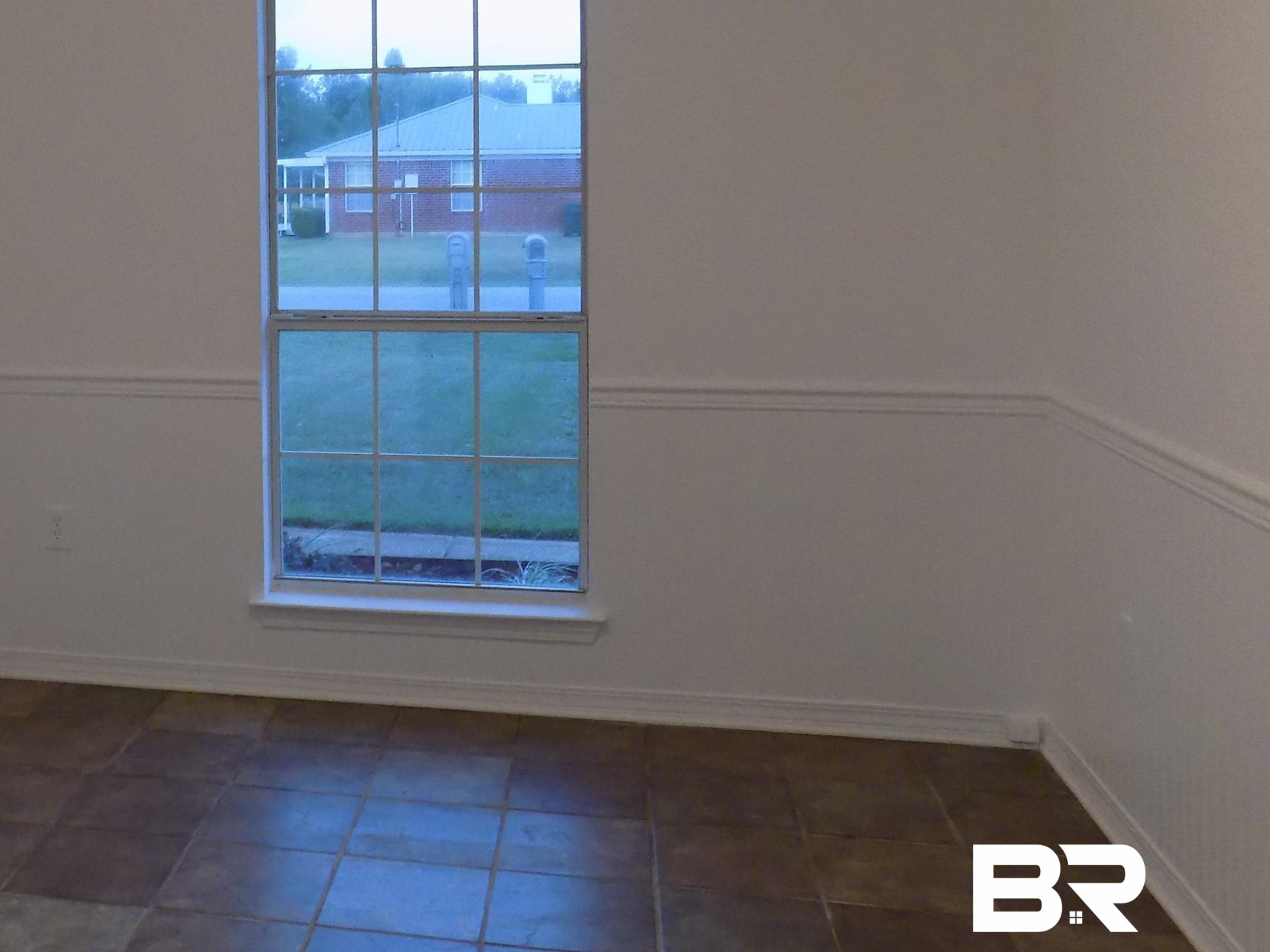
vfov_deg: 34.4
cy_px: 242
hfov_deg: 43.1
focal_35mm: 41
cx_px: 209
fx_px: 1504
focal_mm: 4
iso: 280
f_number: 3.1
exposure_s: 1/30
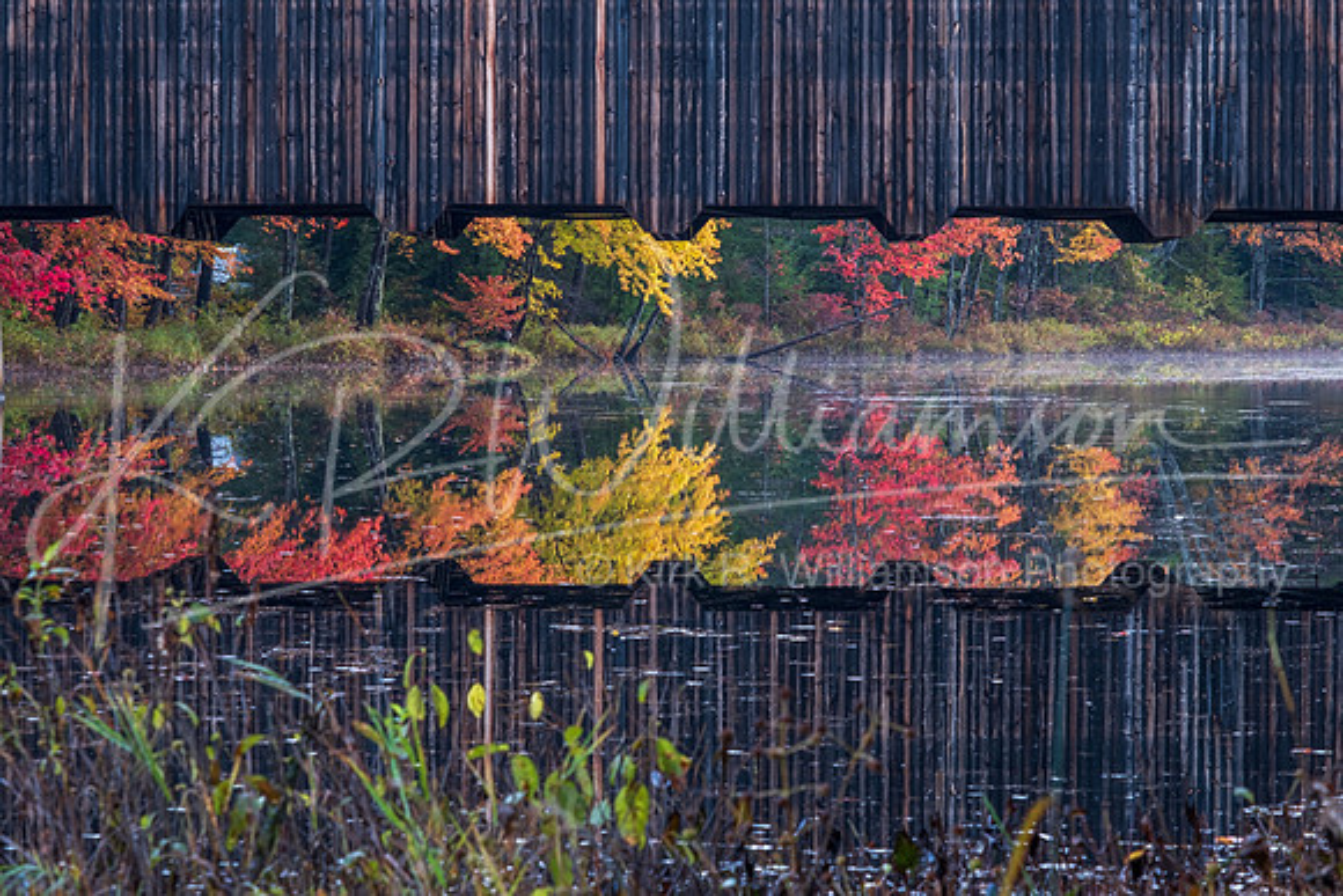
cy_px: 455
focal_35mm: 131
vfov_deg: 10.5
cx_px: 664
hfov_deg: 15.7
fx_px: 4872
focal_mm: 80
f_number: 8
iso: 160
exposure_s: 1/4
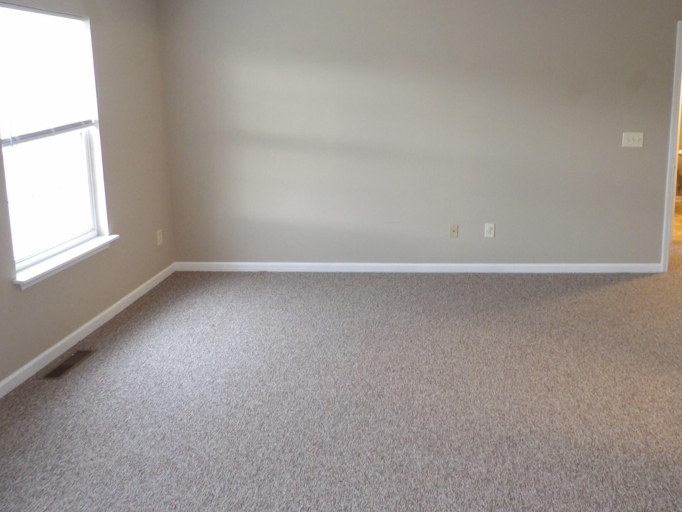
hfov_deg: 59.4
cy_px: 194
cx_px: 416
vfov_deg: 46.4
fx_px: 591
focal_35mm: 30
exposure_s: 1/17
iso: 316
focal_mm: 4.3
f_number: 3.2
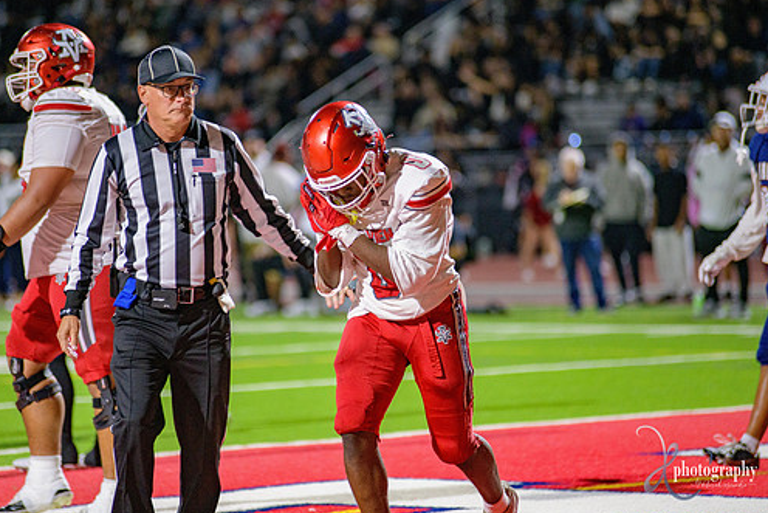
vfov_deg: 5.9
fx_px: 4993
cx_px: 353
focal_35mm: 234
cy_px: 239
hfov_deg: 8.8
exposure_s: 1/320
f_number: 2.8
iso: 2000
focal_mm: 200
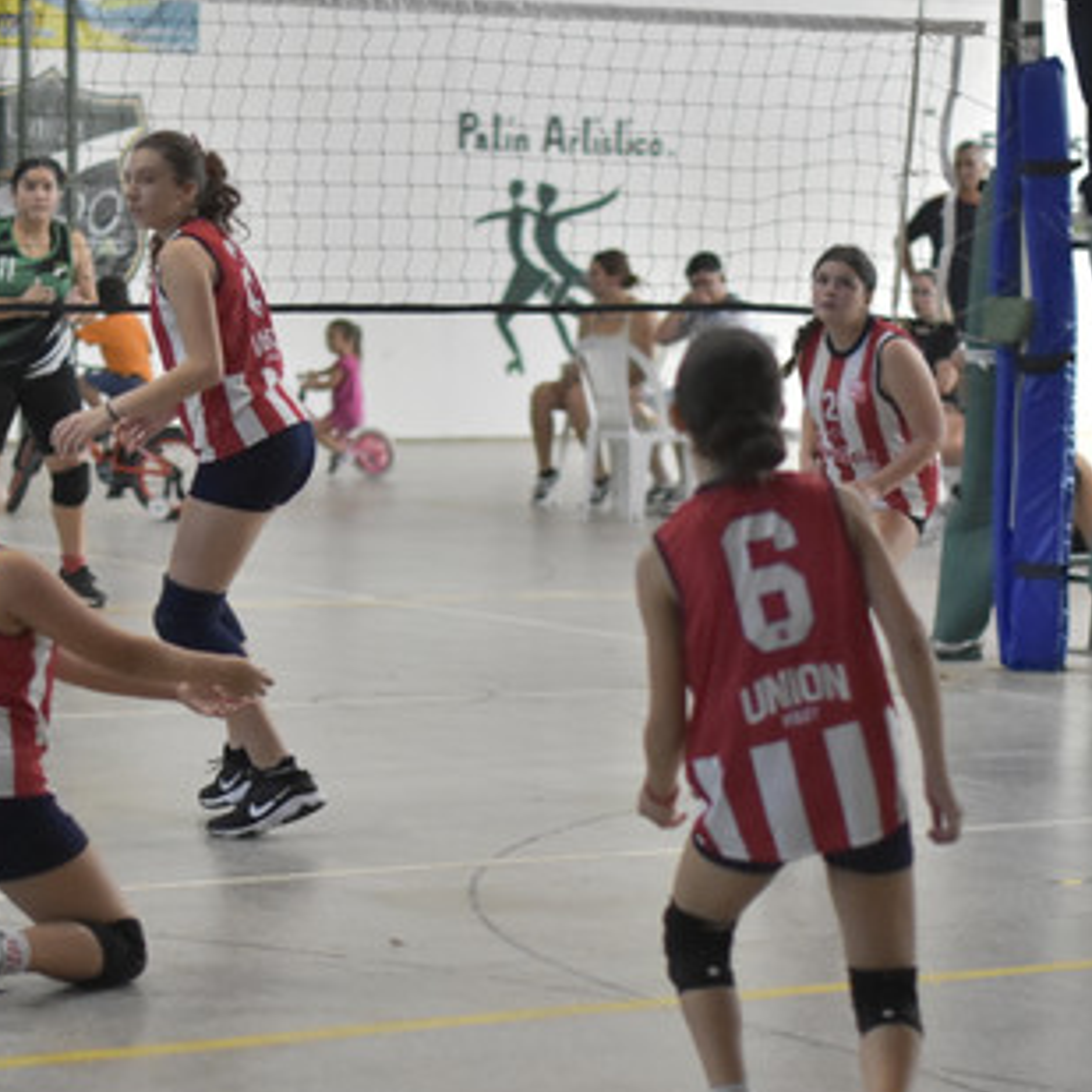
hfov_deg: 13.2
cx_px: 459
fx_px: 4711
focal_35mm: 132
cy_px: 656
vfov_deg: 13.2
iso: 3200
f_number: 1.8
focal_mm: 50
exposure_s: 1/2500
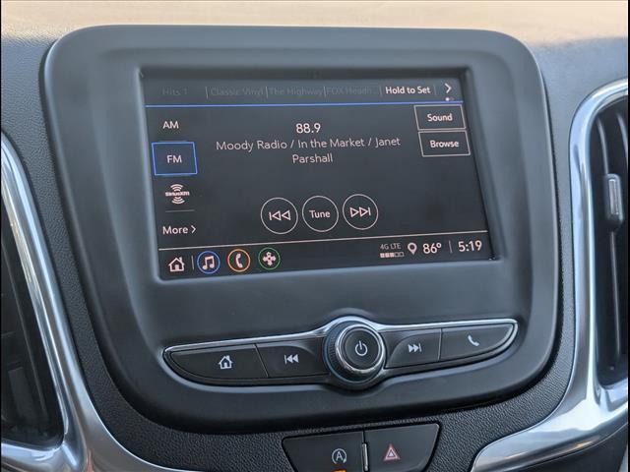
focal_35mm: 49
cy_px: 236
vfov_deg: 29.7
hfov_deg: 38.9
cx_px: 315
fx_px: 892
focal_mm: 6.9
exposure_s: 1/222
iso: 38
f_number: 1.68
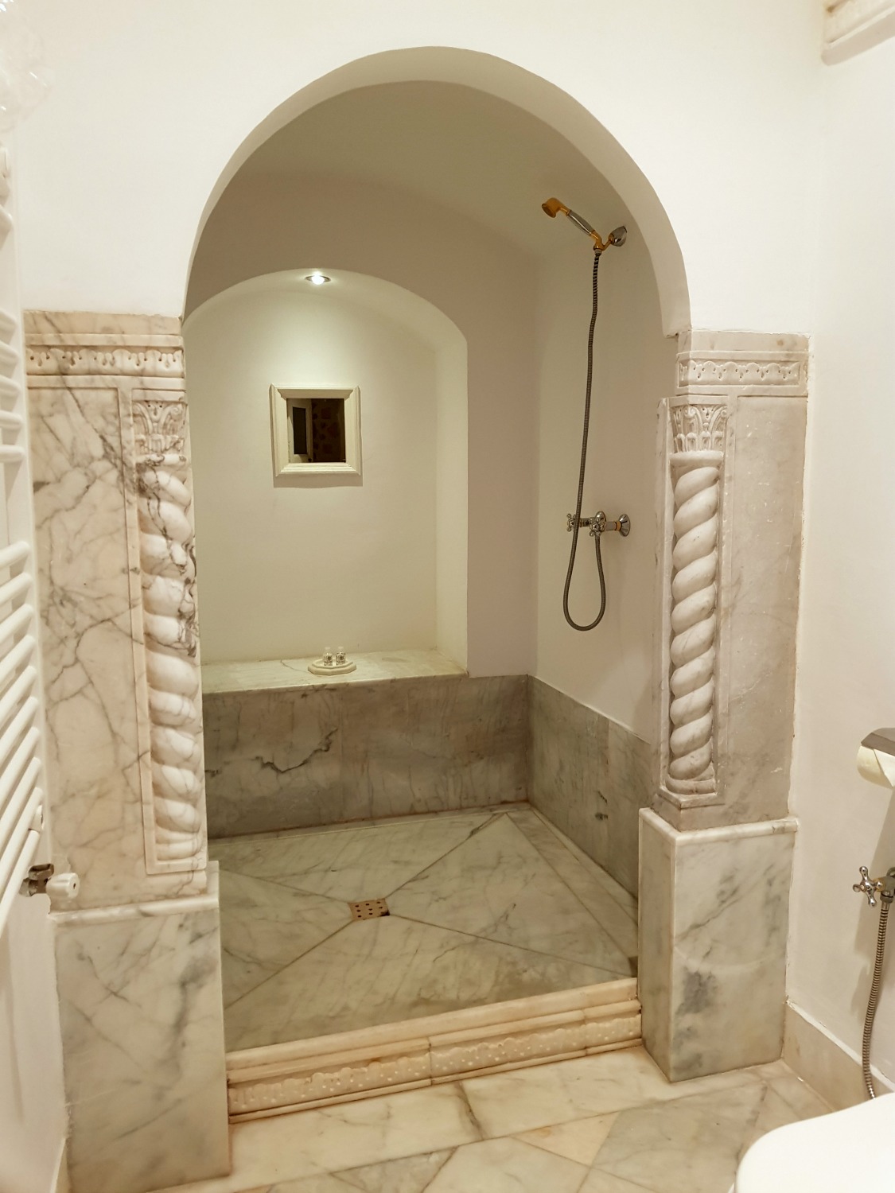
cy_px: 596
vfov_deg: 67.3
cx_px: 448
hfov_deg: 53.1
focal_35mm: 26
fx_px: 896
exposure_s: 1/11
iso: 200
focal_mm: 4.2
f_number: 1.7
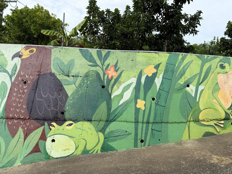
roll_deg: -2.3
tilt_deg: +2.3
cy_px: 87
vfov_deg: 56.8
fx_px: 161
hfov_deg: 71.6
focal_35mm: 24
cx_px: 116
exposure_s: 1/2801
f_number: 1.78
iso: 80
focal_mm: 6.76
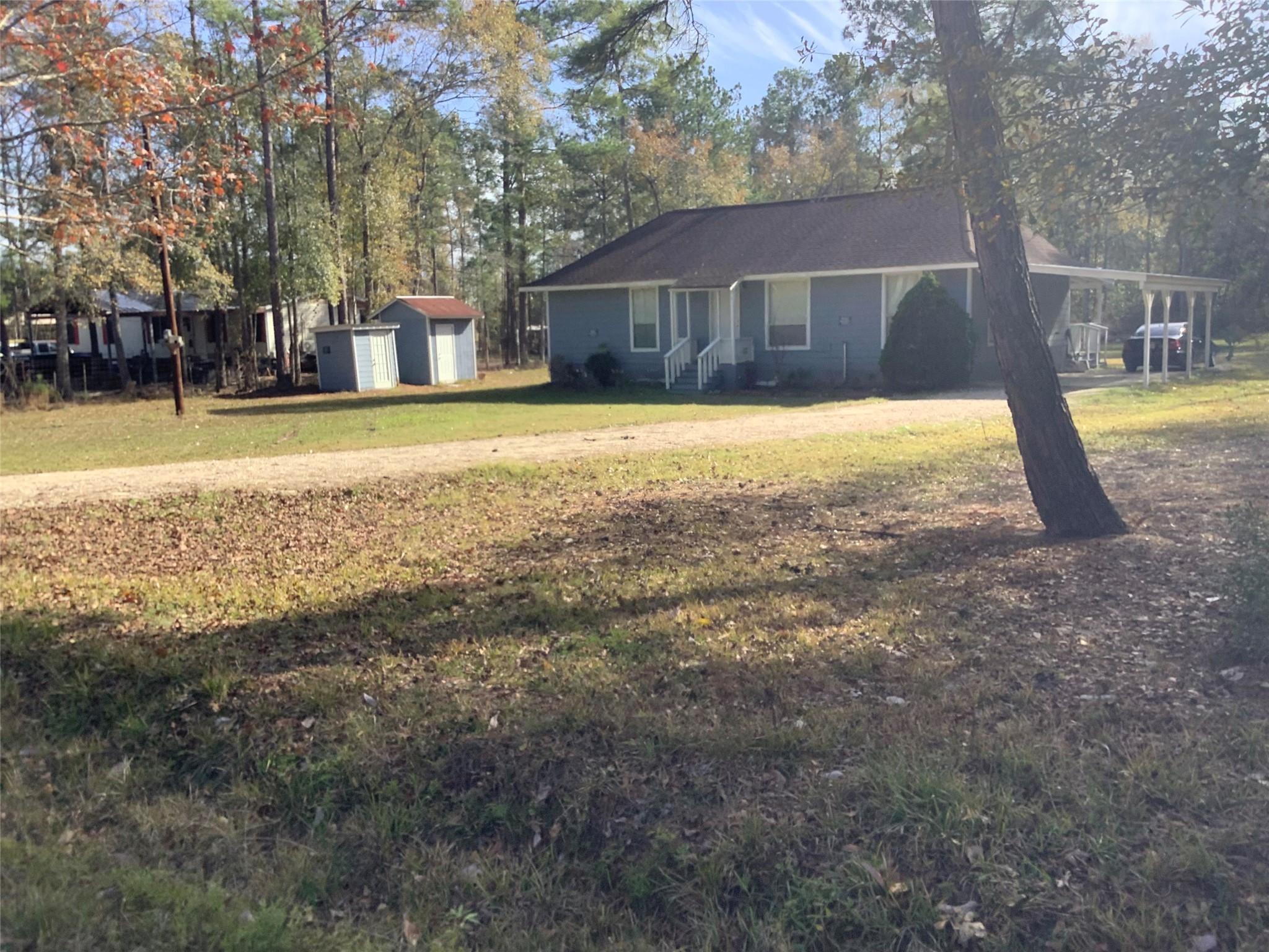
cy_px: 476
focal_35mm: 31
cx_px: 634
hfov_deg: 58.4
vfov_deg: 45.4
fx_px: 1136
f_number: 2.4
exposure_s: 1/471
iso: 25
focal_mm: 3.3
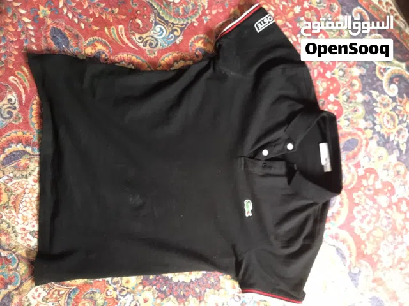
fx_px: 331
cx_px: 204
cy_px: 153
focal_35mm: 28
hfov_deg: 63.4
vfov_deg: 49.7
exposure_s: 1/17
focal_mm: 3.99
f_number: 1.8
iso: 80
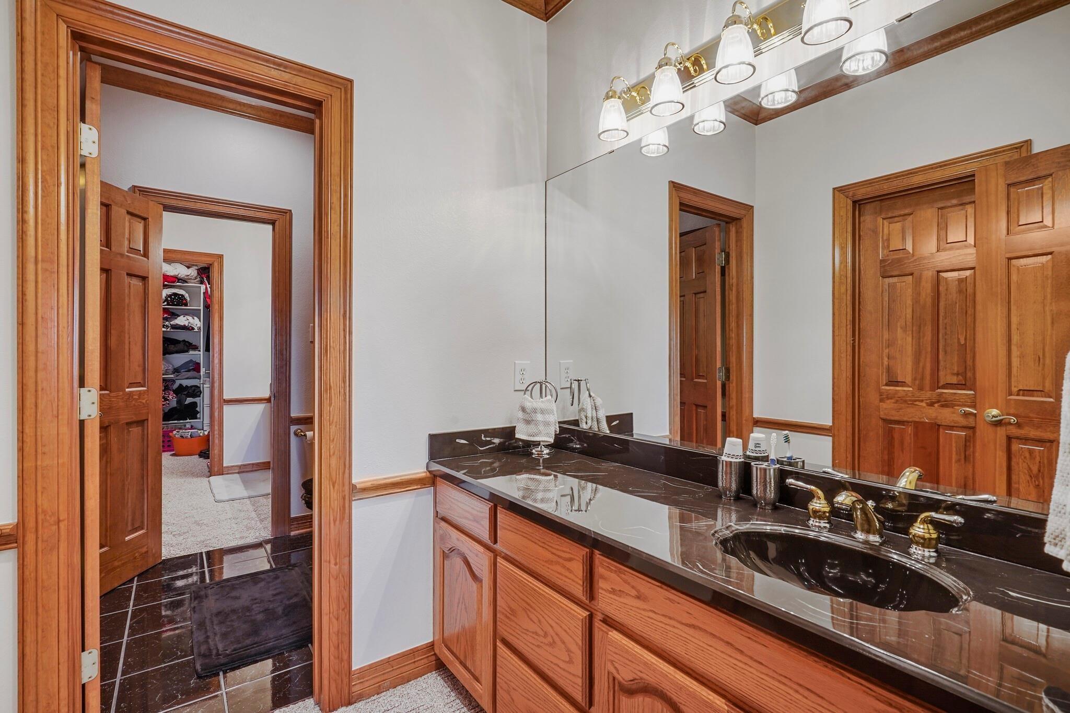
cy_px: 356
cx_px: 535
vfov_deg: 73.7
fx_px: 475
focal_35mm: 16
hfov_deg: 96.7
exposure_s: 1/3
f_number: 11
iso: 320
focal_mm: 16
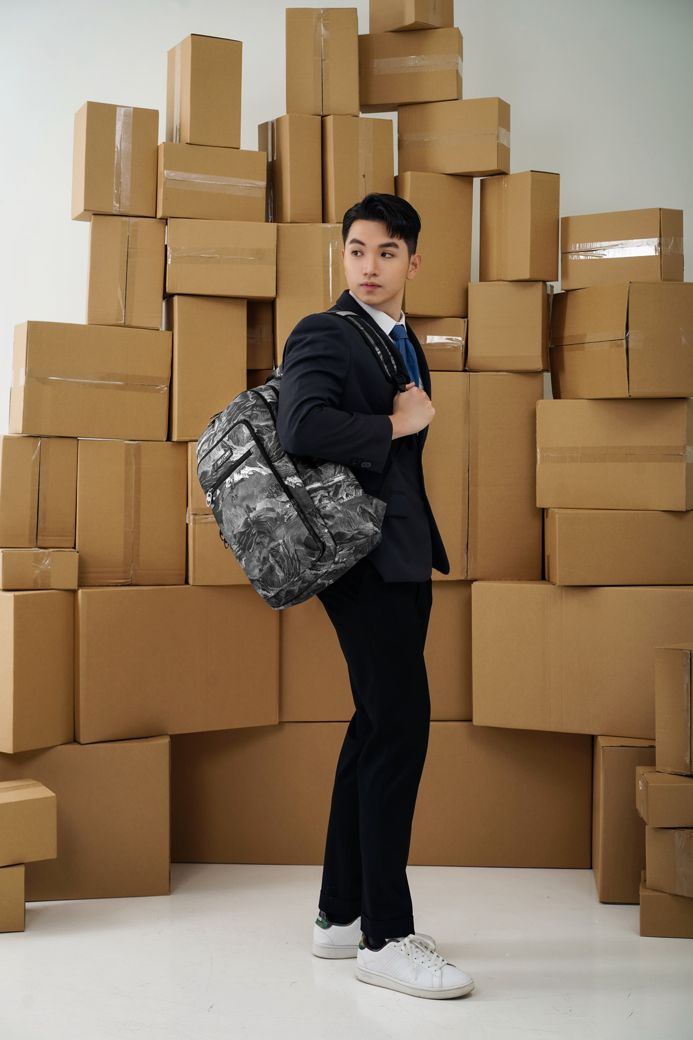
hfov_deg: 24.6
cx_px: 346
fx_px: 1588
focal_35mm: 55
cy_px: 520
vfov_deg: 36.2
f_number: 7.1
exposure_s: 1/160
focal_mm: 55
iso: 100
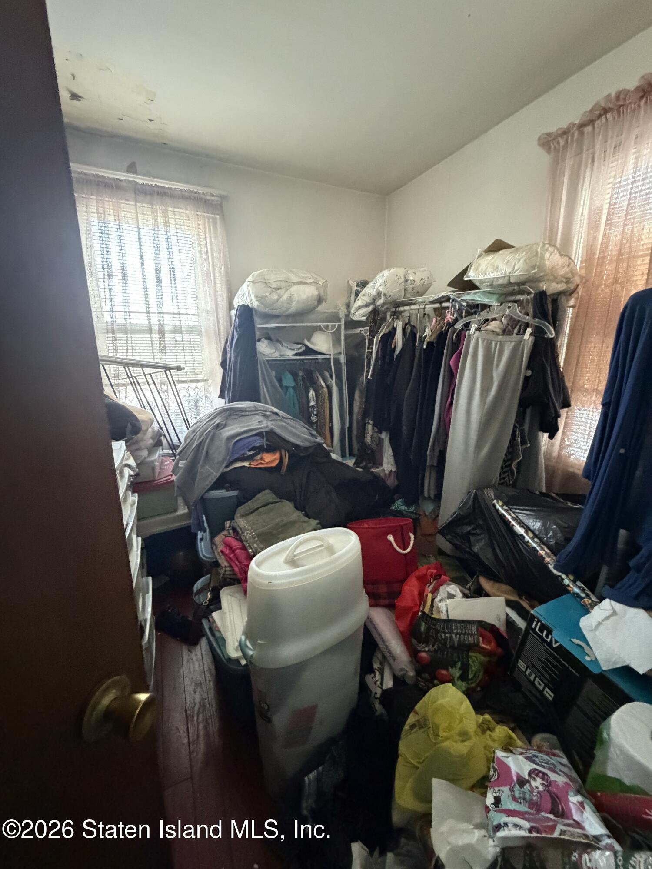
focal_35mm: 14
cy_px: 434
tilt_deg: -15.9
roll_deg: +0.0
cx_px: 326
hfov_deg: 85.7
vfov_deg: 102.1
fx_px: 352
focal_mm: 2.22
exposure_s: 1/56
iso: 1250
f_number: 2.2
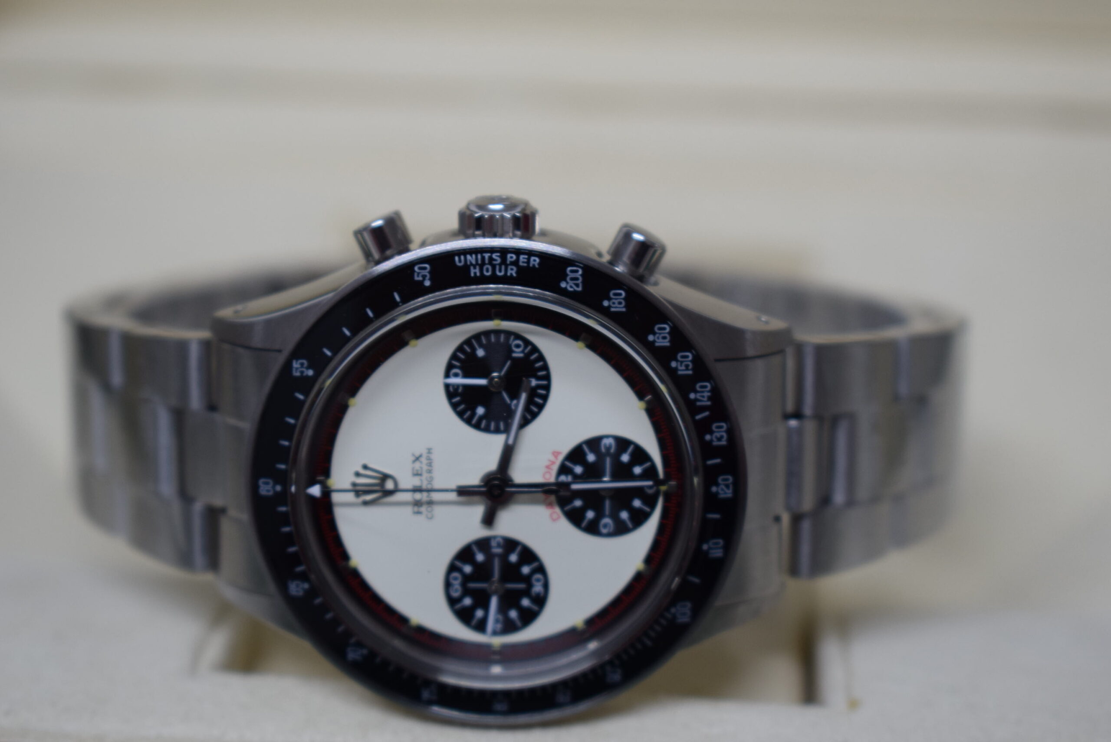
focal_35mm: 82
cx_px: 556
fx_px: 2548
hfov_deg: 24.6
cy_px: 371
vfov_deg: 16.6
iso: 560
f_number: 5.6
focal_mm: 55
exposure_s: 1/60
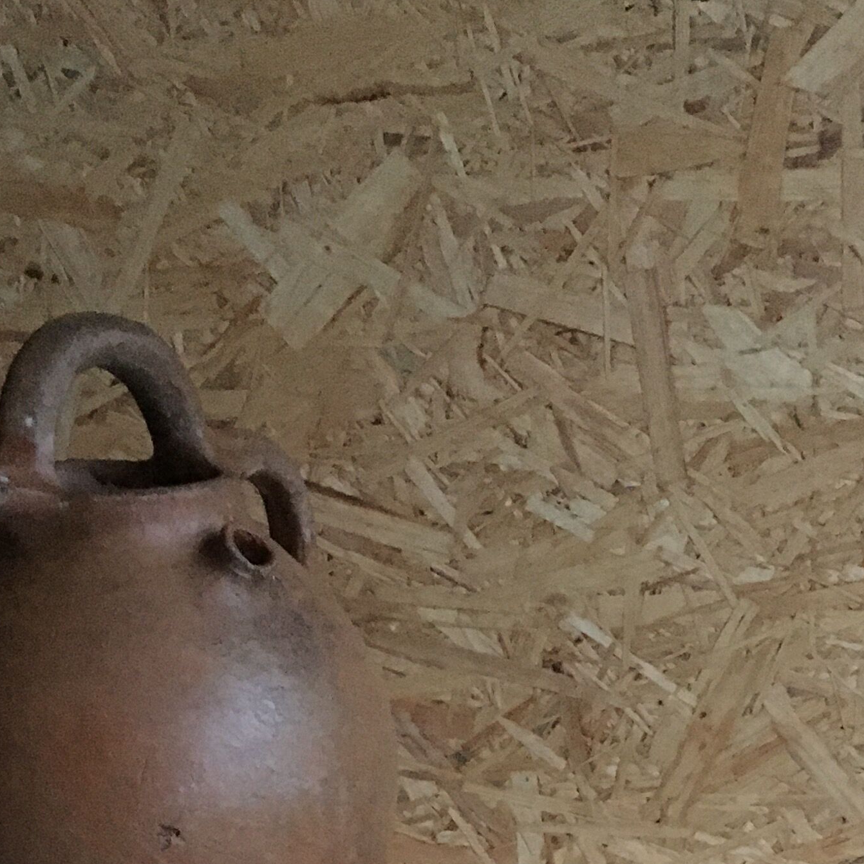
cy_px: 1244
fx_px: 2174
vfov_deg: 19.9
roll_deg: +1.5
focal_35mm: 77
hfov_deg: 22.5
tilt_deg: -25.4
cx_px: 482
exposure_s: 1/17
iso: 500
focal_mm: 4.15
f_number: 2.2
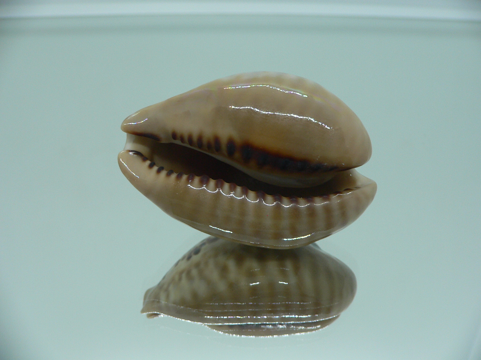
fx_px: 486
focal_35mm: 35
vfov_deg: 40.7
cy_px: 180
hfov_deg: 52.6
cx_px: 240
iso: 80
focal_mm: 4.6
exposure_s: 1/60
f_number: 2.8
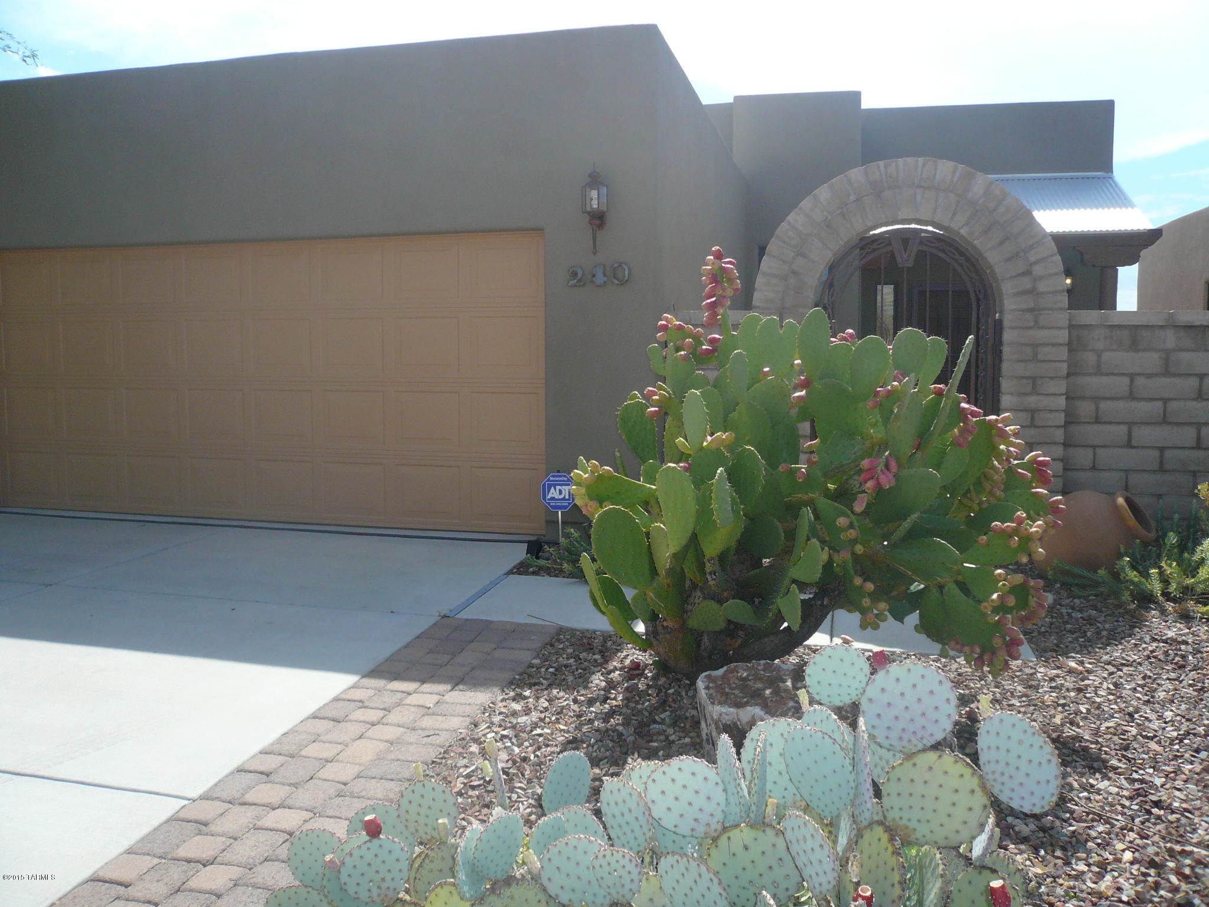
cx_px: 604
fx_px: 978
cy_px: 454
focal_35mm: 28
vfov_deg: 49.7
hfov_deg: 63.4
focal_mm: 4.6
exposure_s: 1/640
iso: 100
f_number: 2.8
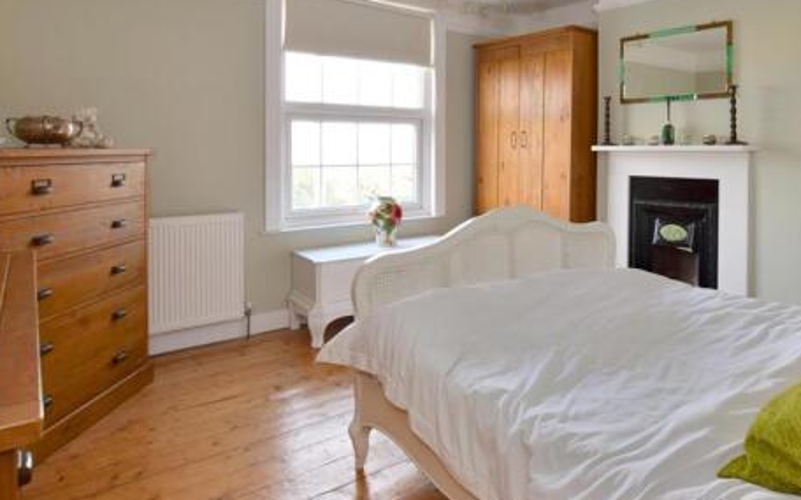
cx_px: 504
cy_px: 152
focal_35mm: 22
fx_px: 480
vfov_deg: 53.5
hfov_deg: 78.1
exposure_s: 1/13
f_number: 11
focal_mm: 10
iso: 400
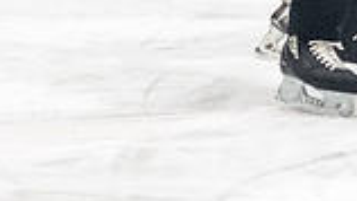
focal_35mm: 663
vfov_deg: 1.8
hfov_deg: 3.2
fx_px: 6278
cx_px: 696
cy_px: -153
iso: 4000
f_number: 2.8
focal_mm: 92
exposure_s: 1/800
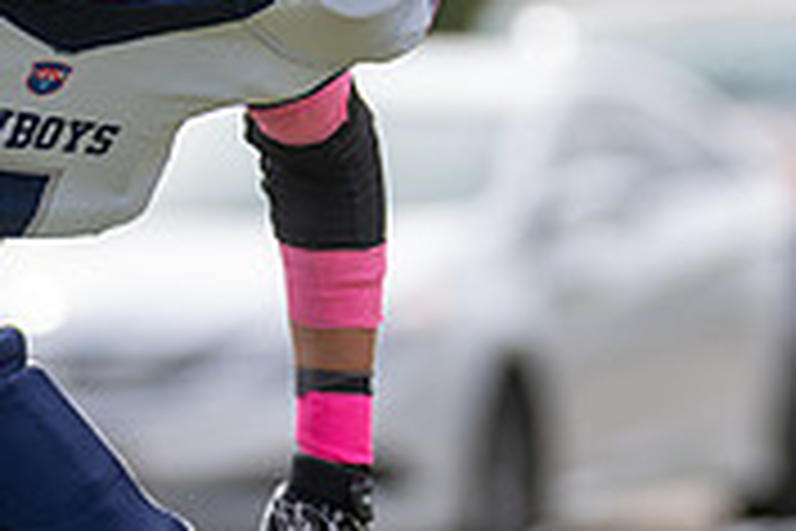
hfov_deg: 5.2
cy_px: 245
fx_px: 8777
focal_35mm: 397
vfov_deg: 3.5
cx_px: 225
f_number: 2.8
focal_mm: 121
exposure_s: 1/1250
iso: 125
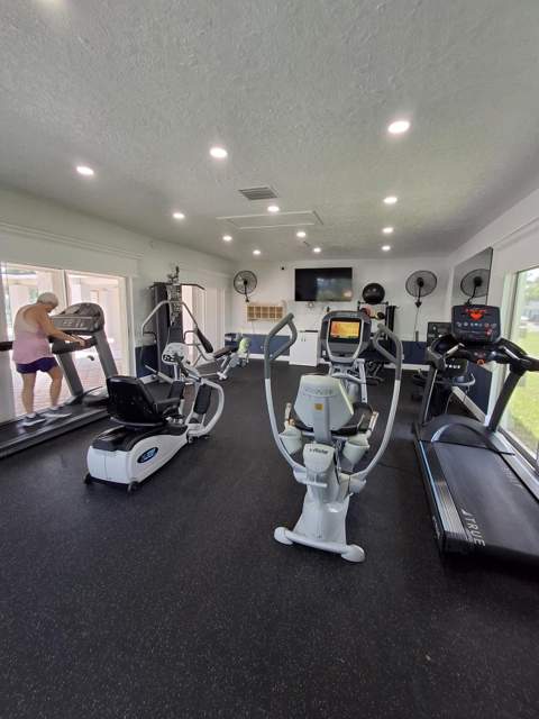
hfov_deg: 78.1
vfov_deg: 94.5
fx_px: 332
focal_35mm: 16
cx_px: 270
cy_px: 360
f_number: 2.2
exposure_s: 1/40
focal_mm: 1.64
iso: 40
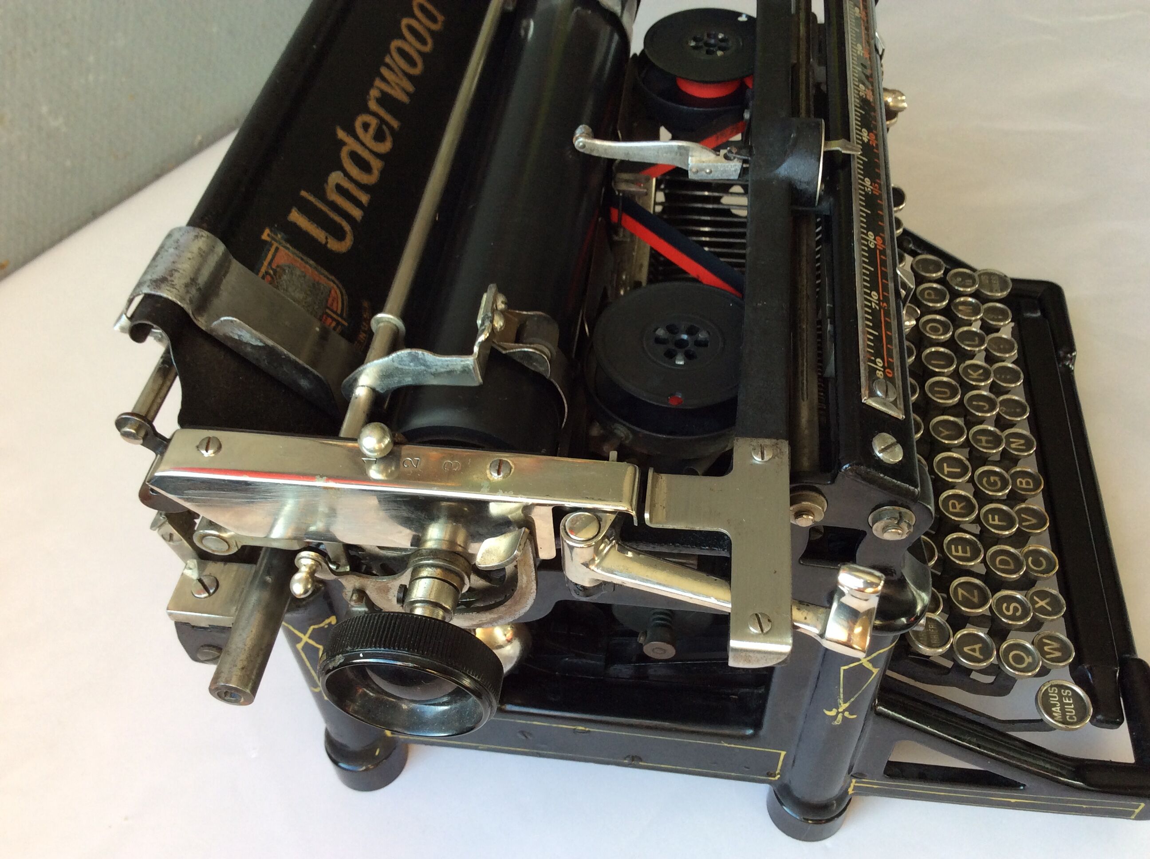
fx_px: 1062
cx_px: 575
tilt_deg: -49.7
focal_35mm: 32
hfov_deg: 56.9
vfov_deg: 44.1
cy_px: 430
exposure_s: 1/50
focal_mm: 3.3
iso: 50
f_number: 2.4
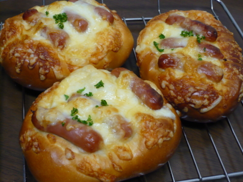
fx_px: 337
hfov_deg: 39.7
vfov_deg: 30.3
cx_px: 122
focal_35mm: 48
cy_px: 91
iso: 200
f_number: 3.7
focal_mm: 7.9
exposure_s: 1/10
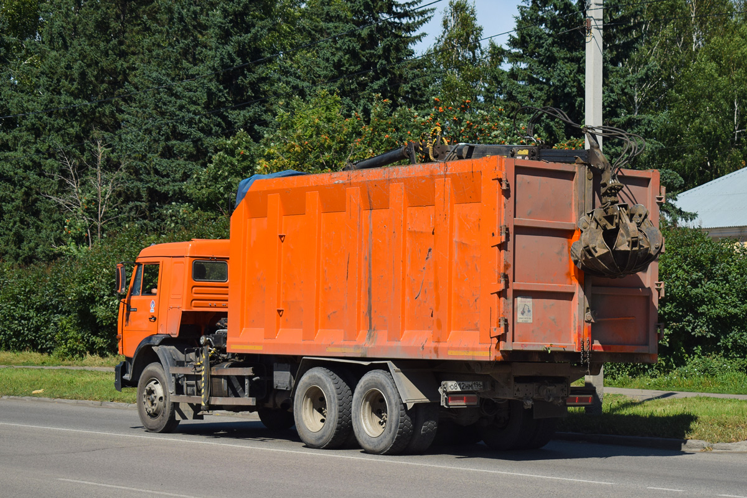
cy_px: 249
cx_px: 374
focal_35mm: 75
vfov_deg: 18.2
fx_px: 1556
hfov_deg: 27.0
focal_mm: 50
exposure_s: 1/1250
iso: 200
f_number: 7.1
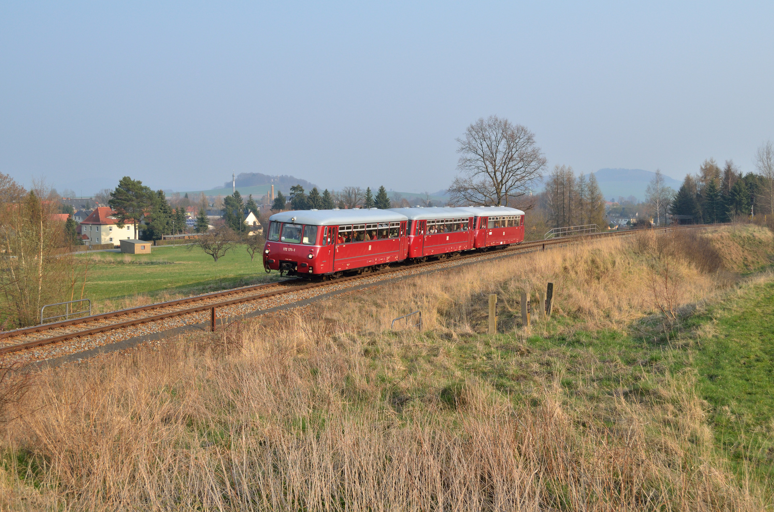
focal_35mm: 45
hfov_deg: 43.7
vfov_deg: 29.7
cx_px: 387
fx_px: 965
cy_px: 256
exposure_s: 1/500
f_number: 8
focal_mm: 30
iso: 320
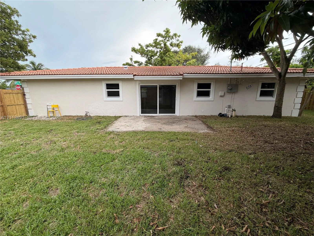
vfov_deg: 85.7
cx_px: 157
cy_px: 118
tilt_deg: -11.6
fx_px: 127
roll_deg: +0.7
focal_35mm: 14
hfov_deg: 102.1
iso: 40
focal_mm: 2.22
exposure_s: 1/150
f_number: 2.2
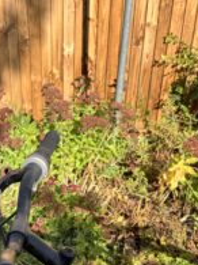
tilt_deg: -35.5
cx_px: 41
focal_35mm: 48
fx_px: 366
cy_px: 234
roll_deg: +4.0
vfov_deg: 37.3
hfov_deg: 29.6
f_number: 1.6
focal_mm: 5.96
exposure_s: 1/918
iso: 50
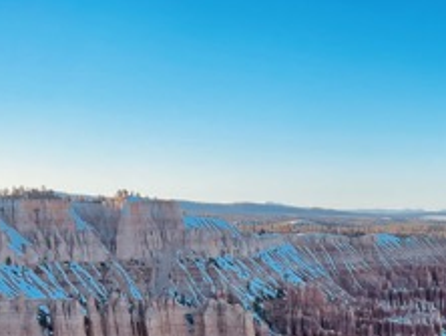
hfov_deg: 23.5
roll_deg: -0.1
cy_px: 443
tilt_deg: -14.7
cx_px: 599
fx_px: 929
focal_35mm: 72
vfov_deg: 18.9
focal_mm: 5.1
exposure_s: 1/1339
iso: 32
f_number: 1.6
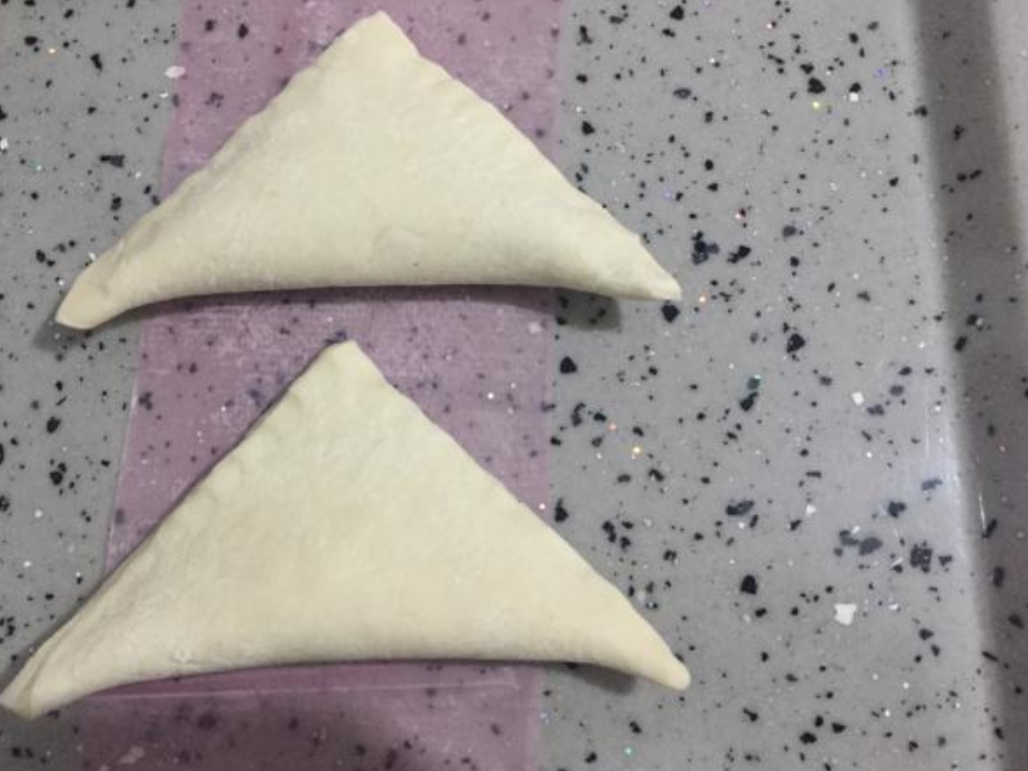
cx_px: 436
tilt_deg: -76.2
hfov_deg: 53.7
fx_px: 1010
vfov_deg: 41.8
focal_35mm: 34
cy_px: 352
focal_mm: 4.15
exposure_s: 1/33
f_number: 2.2
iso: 250
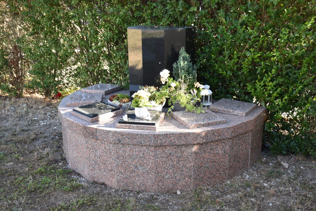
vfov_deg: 33.0
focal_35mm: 40
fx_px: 356
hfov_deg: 47.9
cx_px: 158
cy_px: 106
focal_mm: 27
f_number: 6.3
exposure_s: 1/160
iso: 400
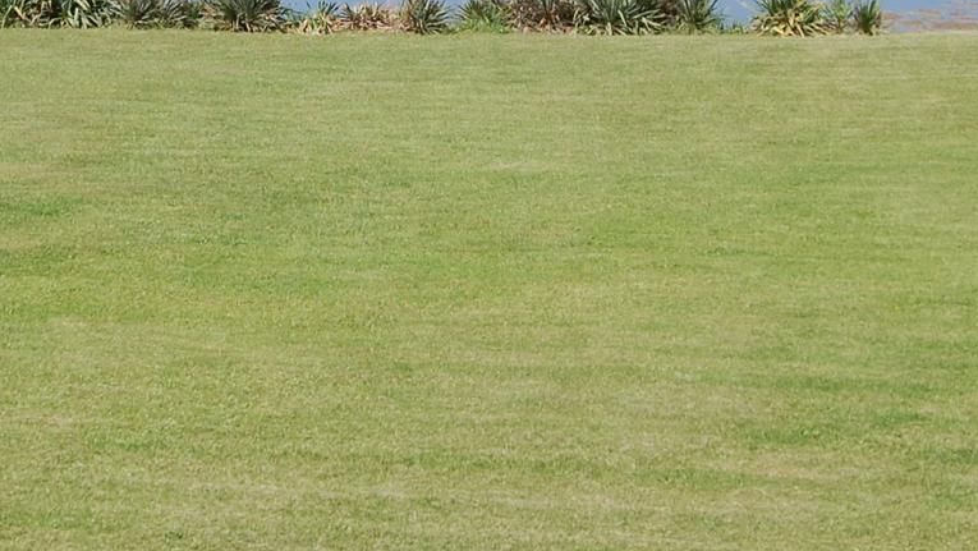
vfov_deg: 9.5
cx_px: 307
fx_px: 3269
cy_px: -175
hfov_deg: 17.0
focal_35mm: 126
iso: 200
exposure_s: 1/250
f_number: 8
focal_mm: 30
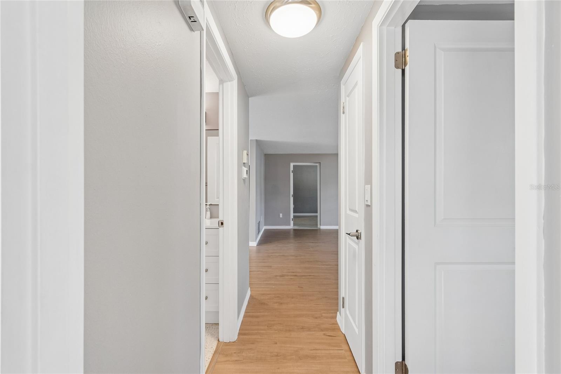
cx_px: 280
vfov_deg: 77.3
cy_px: 187
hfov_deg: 100.4
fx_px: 234
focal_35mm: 15
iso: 100
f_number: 7.1
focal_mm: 10
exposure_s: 1/3.33
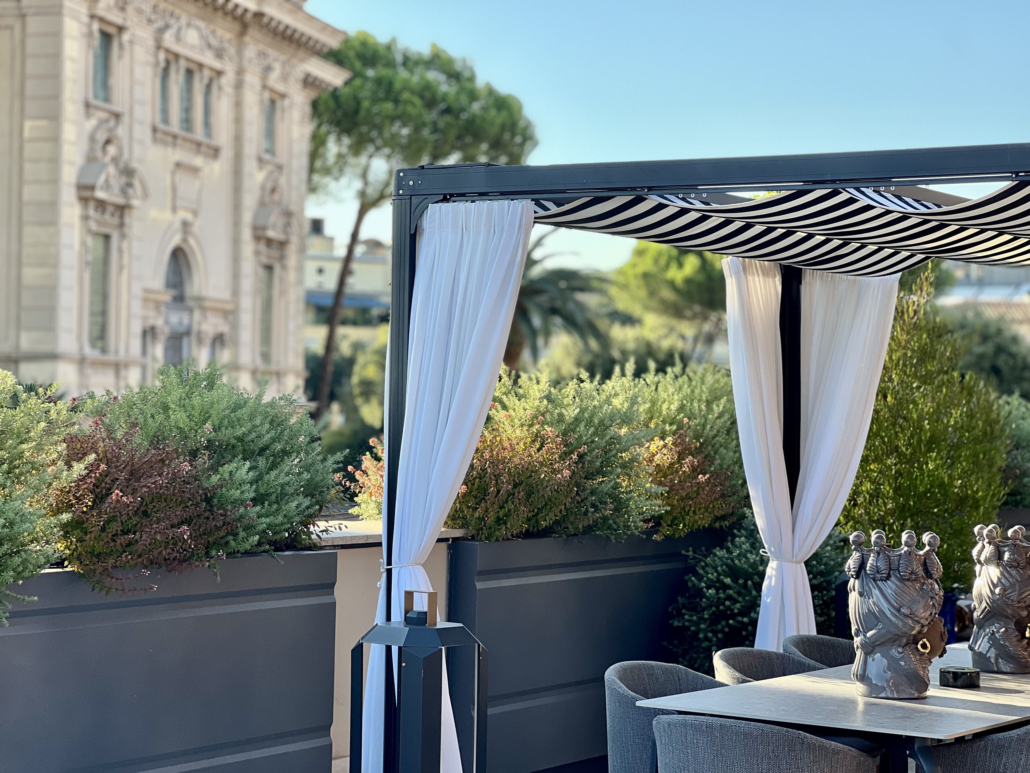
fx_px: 2291
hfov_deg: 25.3
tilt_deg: +0.3
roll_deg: -1.0
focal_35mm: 77
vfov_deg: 19.1
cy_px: 386
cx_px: 515
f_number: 2.8
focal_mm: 9
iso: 40
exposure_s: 1/158
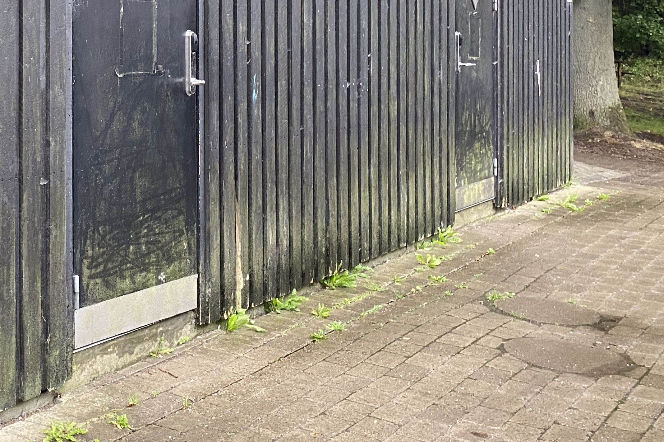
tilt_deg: -0.6
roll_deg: +0.5
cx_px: 18
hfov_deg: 31.6
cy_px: 50
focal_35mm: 59
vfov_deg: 22.5
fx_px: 1088
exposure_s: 1/60
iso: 160
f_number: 1.8
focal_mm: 4.25
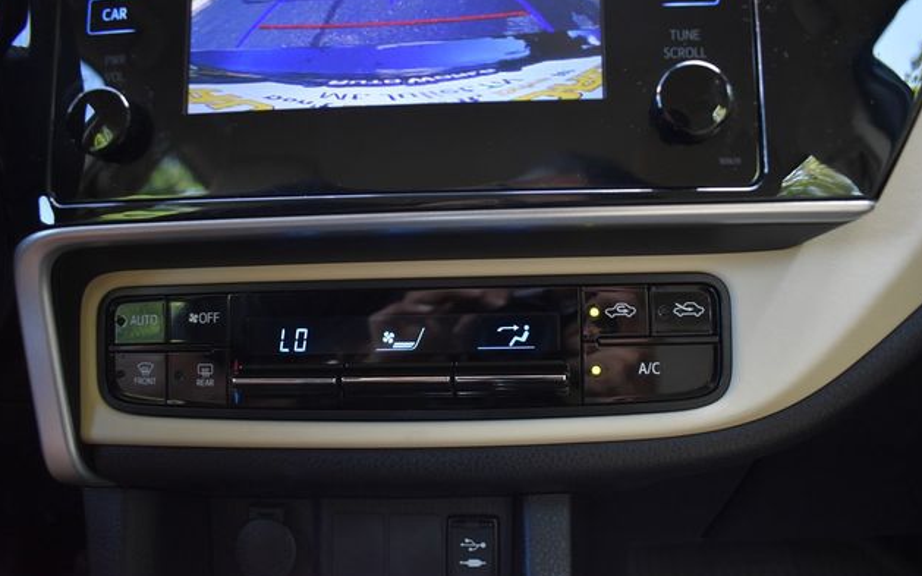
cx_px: 460
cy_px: 300
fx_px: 704
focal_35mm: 28
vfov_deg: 44.5
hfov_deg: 66.5
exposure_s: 1/125
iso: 1250
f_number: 3.5
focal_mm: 18
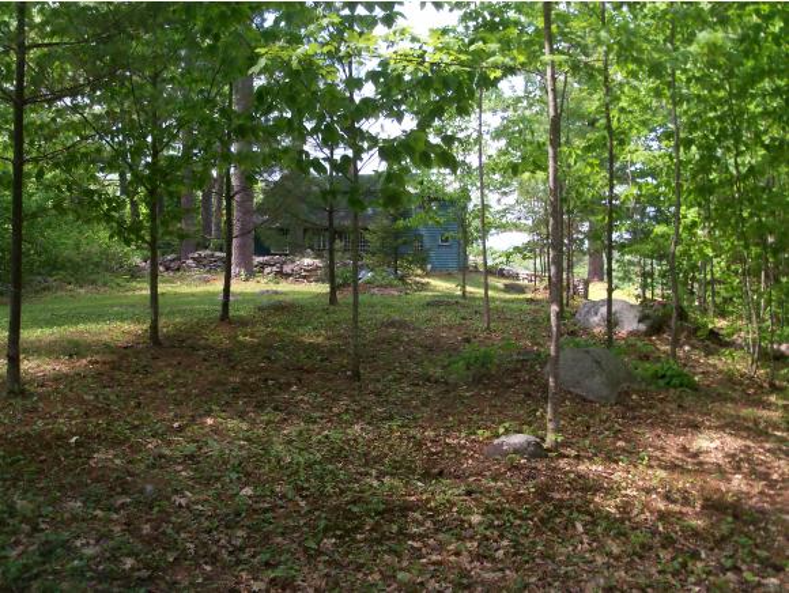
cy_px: 296
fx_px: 798
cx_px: 394
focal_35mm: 35
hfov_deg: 52.6
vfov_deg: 40.8
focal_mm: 6.3
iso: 64
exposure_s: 1/160
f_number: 3
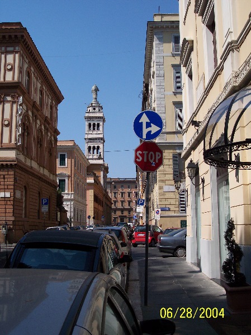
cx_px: 126
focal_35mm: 38
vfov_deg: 49.0
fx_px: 368
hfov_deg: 37.7
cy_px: 168
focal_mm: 8
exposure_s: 1/1000
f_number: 4.8
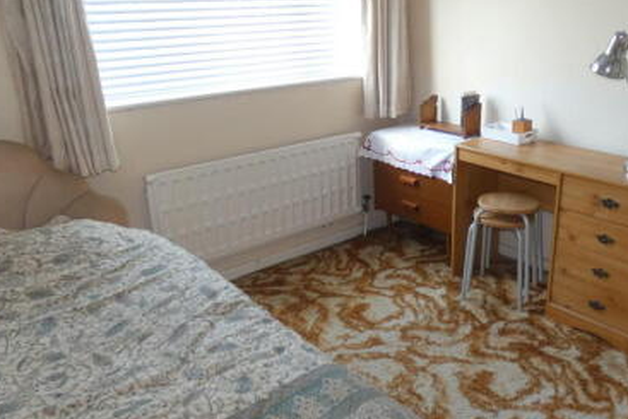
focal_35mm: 33
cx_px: 394
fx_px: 576
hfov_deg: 56.5
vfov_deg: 40.0
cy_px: 204
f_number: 2.8
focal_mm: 3.6
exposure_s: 1/60
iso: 160
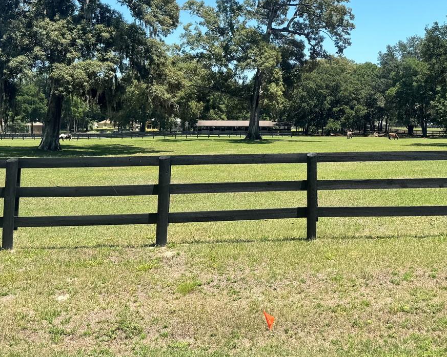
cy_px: 59
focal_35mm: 43
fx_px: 569
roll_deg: -0.4
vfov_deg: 33.6
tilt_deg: +5.6
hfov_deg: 42.3
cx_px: 299
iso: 80
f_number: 1.78
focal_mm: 6.76
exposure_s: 1/2710
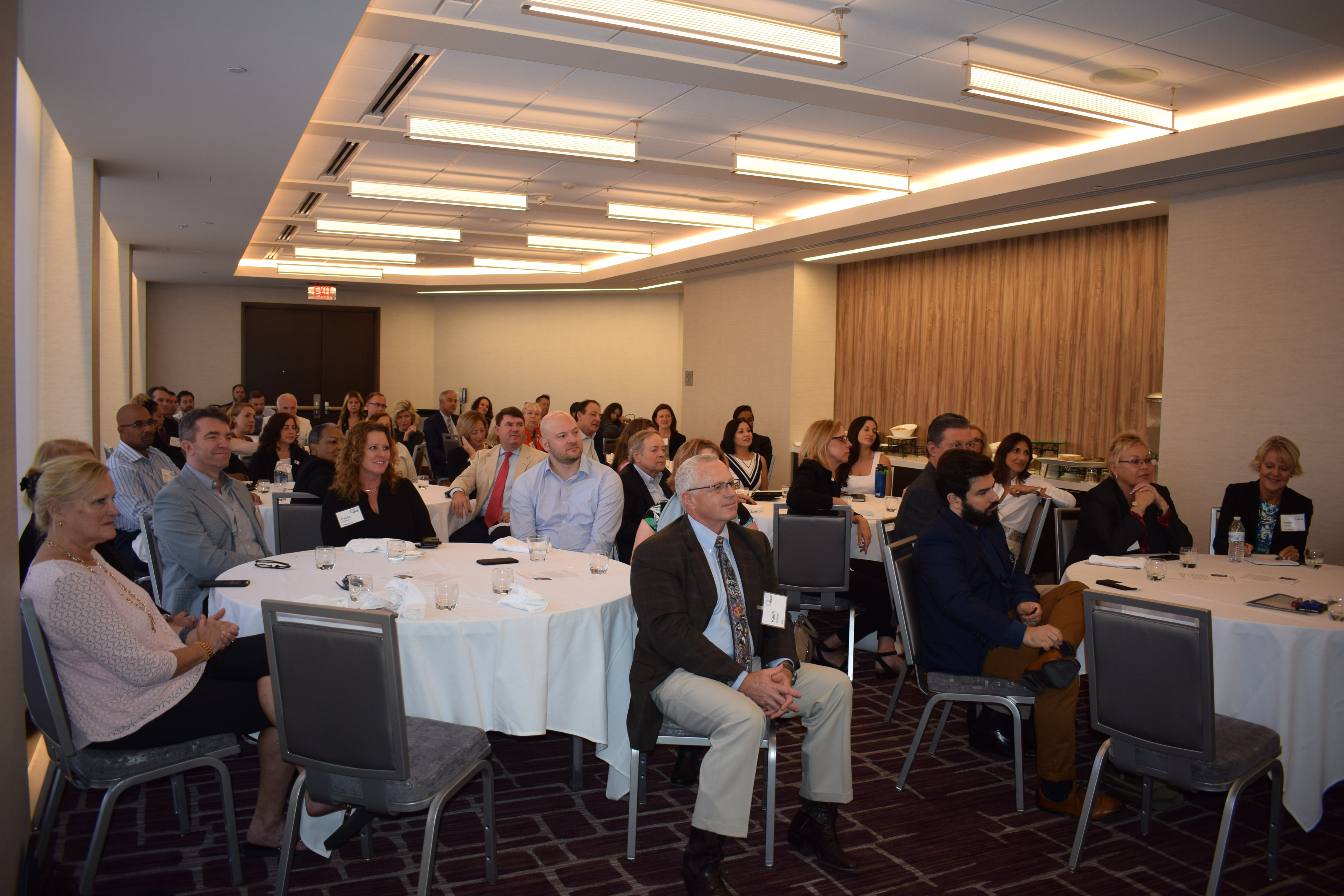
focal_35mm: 27
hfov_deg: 67.4
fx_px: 1008
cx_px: 672
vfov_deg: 48.0
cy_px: 448
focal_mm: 18
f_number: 3.5
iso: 400
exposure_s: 1/100
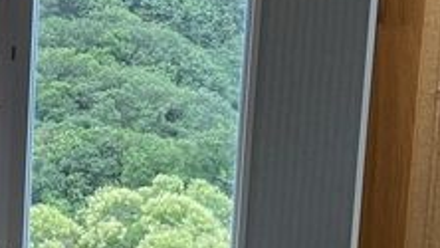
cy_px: 195
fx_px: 1214
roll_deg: -0.8
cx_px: -193
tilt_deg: -8.6
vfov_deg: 11.6
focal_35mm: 104
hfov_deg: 18.5
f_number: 1.6
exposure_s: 1/112
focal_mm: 4.2
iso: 80
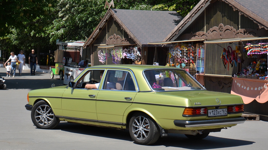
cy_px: 64
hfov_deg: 25.0
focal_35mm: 85
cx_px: 138
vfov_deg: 14.2
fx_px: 604
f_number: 7.1
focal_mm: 52
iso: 400
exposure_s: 1/2000
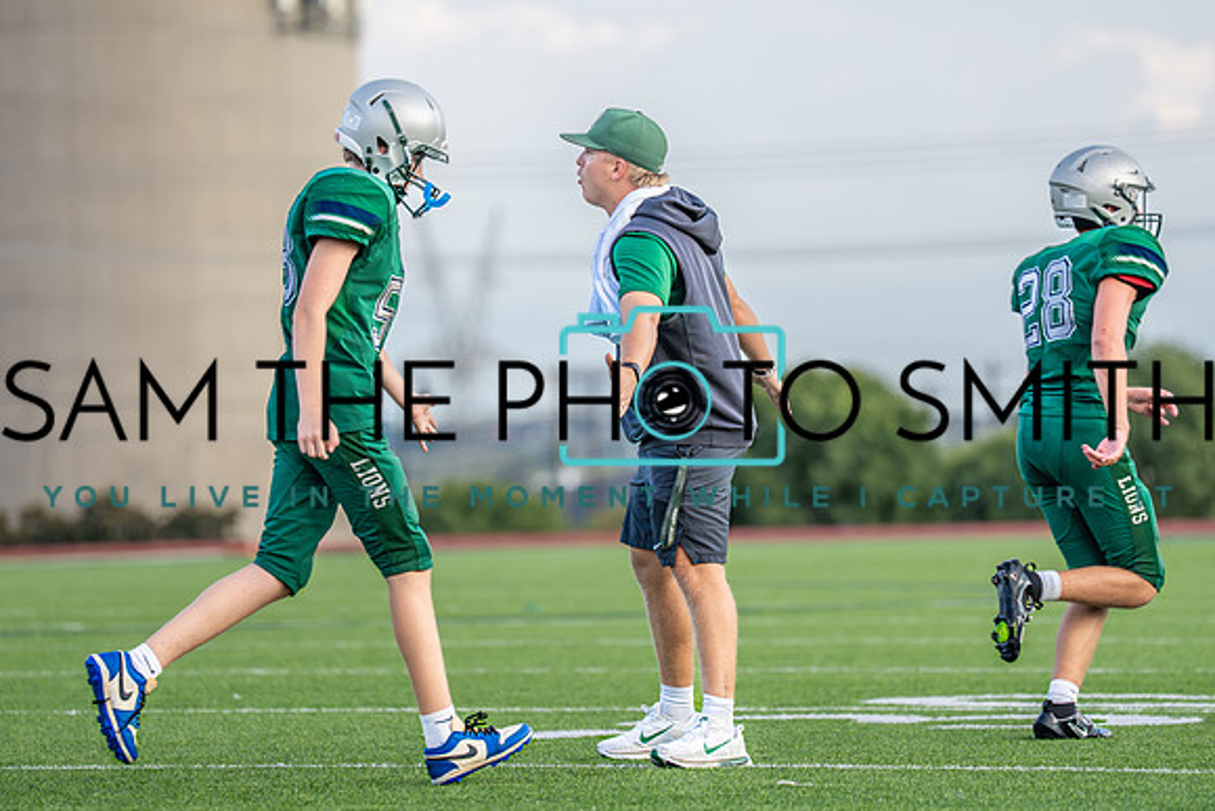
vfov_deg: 6.0
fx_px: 7756
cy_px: 377
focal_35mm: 230
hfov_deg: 9.0
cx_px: 579
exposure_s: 1/1600
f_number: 2.8
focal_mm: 167
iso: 500
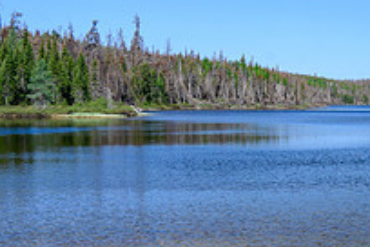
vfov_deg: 19.4
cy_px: 153
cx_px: 459
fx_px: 719
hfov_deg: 25.5
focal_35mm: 70
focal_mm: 24
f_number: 8
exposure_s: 1/100
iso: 100
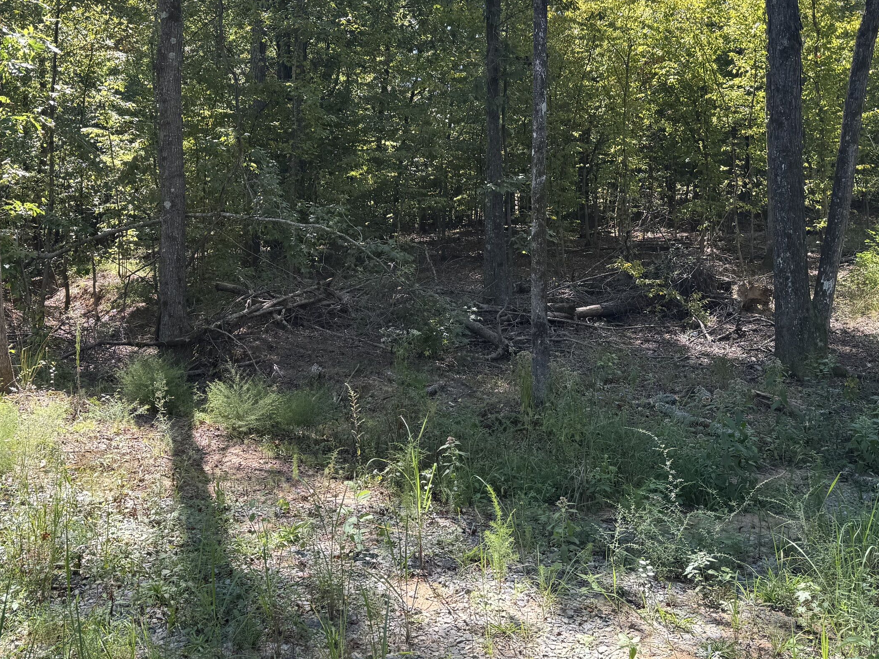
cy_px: 222
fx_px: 889
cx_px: 350
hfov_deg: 52.3
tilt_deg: +0.3
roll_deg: +0.1
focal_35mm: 35
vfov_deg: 40.2
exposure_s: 1/422
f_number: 1.78
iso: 80
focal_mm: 6.76
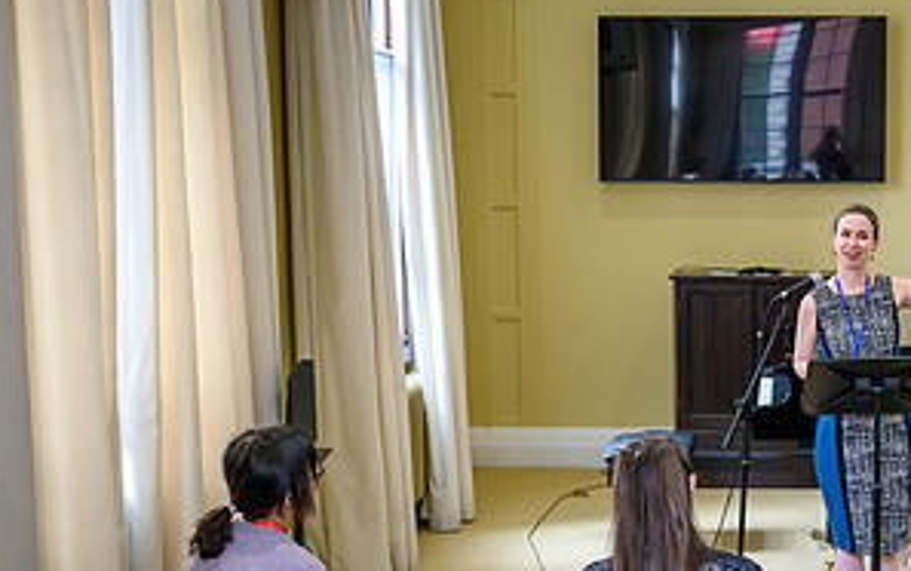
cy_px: 330
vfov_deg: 18.6
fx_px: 1739
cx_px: 773
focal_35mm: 70
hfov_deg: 28.5
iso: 1000
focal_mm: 35
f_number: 2
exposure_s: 1/400
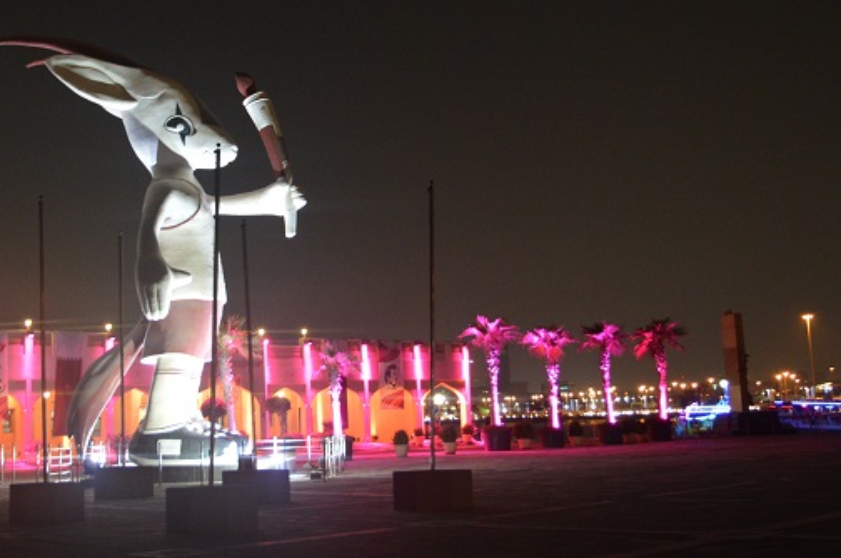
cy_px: 195
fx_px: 1278
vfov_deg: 24.5
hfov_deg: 36.2
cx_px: 307
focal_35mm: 55
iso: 1400
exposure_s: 1/15
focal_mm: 23
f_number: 3.8
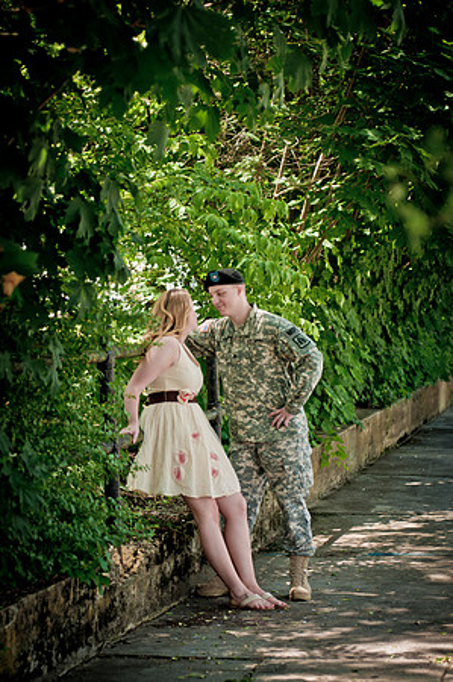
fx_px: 1873
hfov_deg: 13.8
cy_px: 341
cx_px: 226
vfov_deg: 20.6
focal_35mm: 99
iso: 200
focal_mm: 66
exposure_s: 1/250
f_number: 2.8
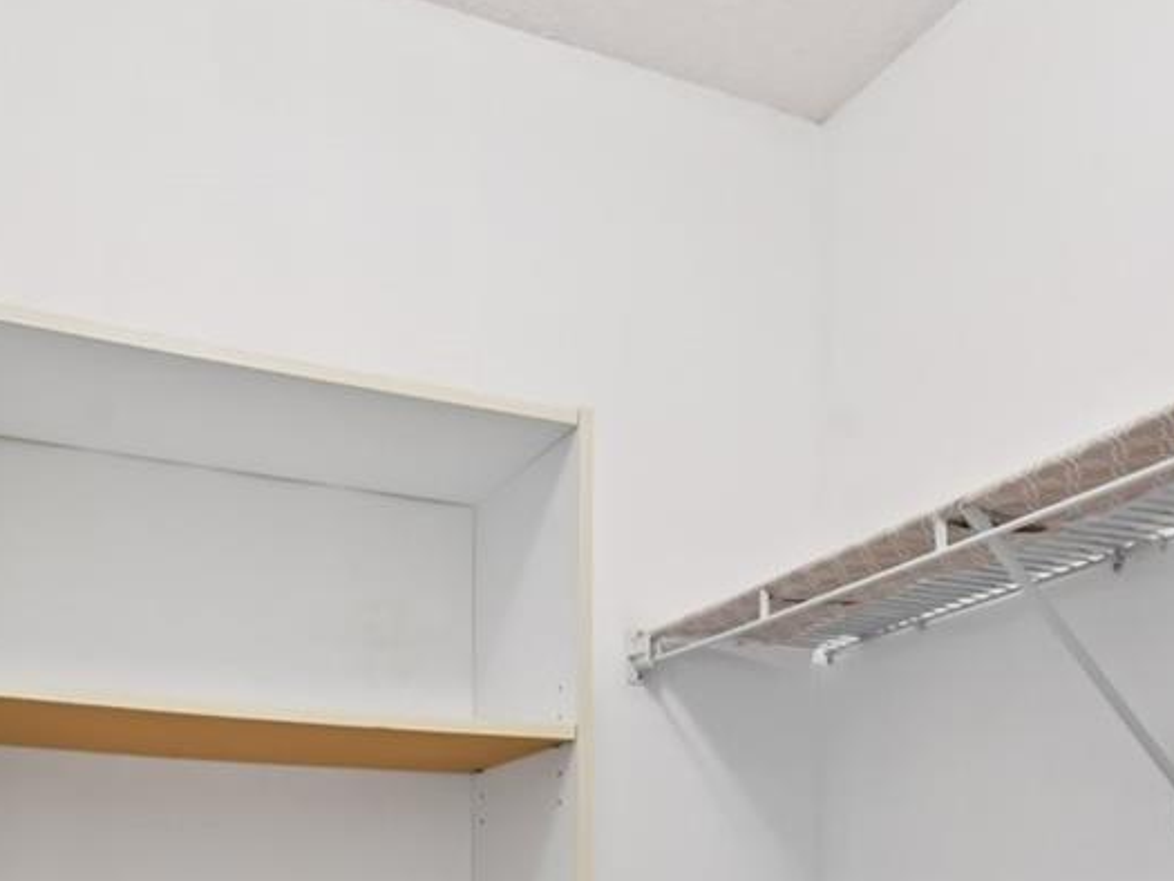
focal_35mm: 41
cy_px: 965
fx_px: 1391
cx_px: 523
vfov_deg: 31.3
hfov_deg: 45.7
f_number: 8
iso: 400
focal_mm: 14
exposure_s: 1/15
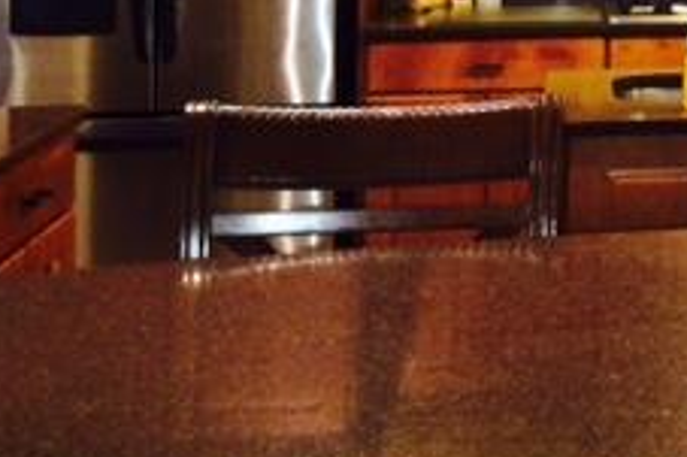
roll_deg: -0.6
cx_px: 823
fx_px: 1621
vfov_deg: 15.1
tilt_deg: -2.5
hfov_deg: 22.1
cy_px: -179
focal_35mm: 85
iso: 160
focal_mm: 4.15
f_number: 2.2
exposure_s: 1/17
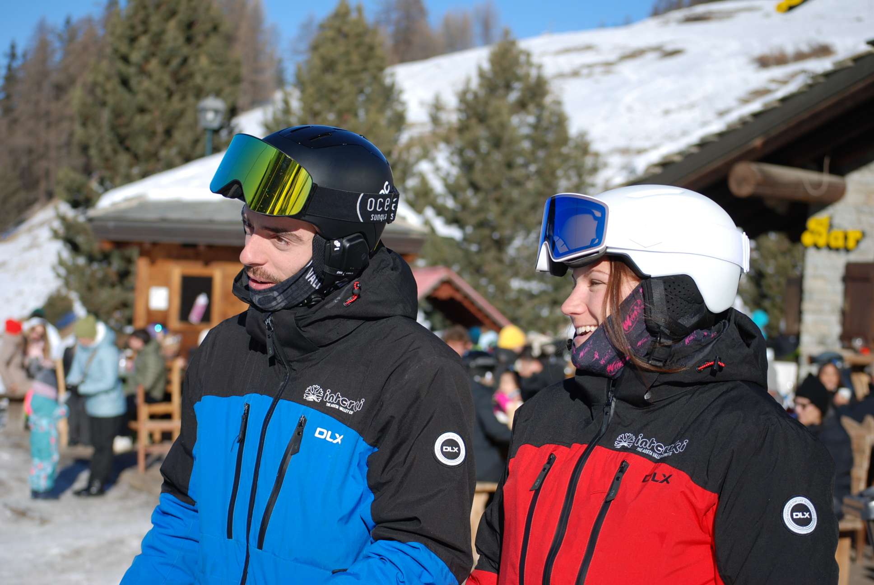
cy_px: 292
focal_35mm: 82
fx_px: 2005
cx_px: 437
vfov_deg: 16.6
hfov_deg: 24.6
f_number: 4
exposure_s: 1/800
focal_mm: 55
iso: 100
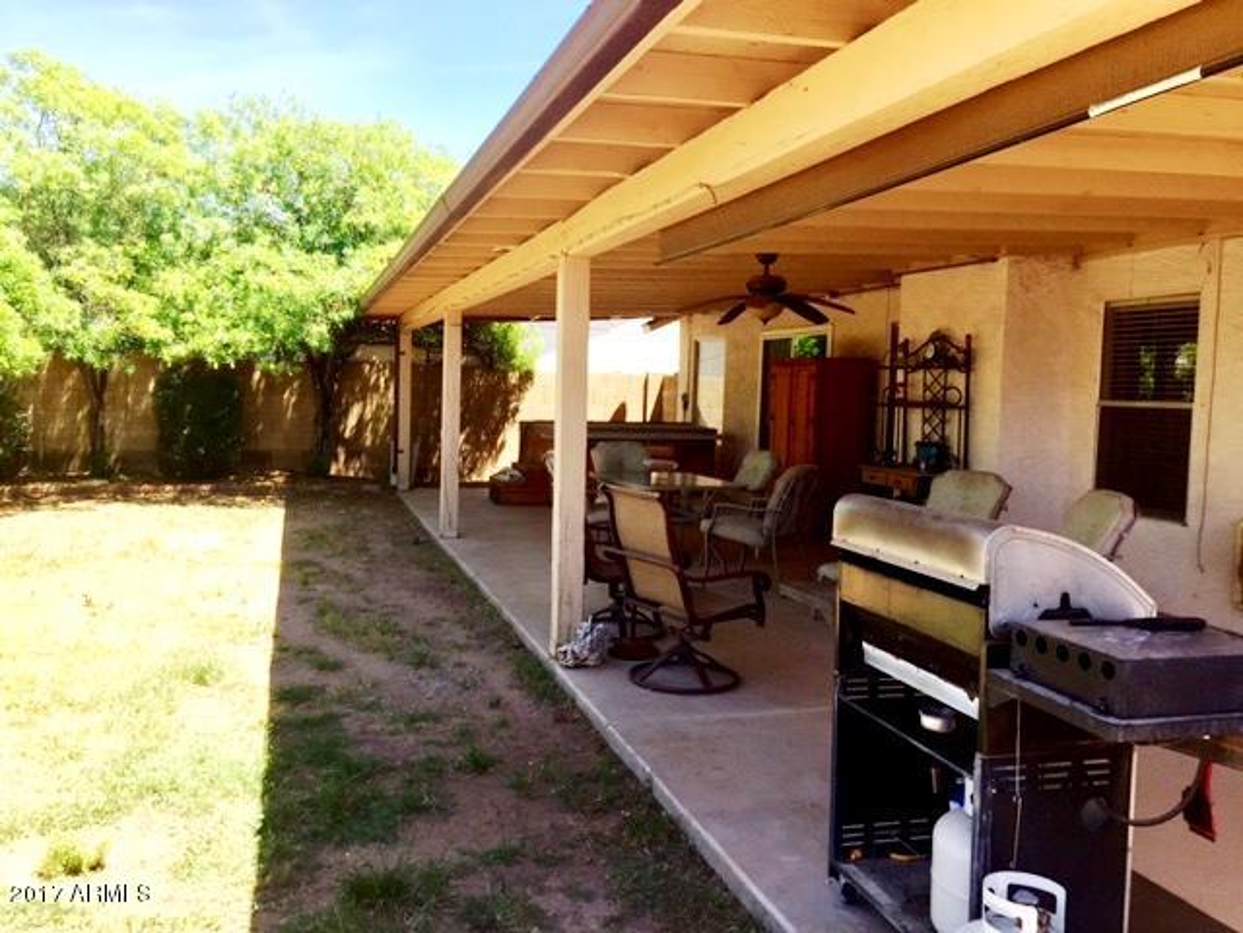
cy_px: 466
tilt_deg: -4.3
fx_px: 1041
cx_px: 622
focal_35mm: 29
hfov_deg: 61.7
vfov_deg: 48.2
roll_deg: -1.3
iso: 32
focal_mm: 4.15
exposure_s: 1/599
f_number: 2.2
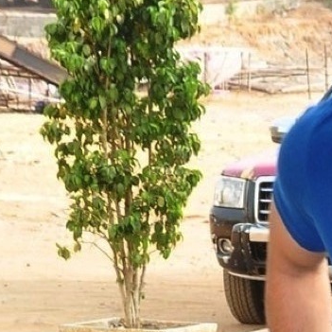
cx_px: 427
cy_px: 631
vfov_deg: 6.8
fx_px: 2702
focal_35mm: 249
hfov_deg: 7.0
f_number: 8
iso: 400
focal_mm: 38
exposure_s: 1/125
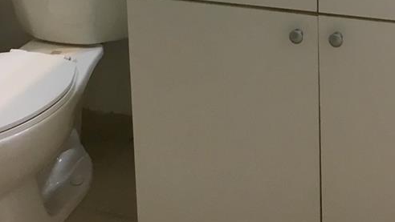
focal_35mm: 77
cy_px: -165
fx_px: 807
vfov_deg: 14.1
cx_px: 258
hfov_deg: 27.4
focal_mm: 4.15
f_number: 2.2
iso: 50
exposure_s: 1/30
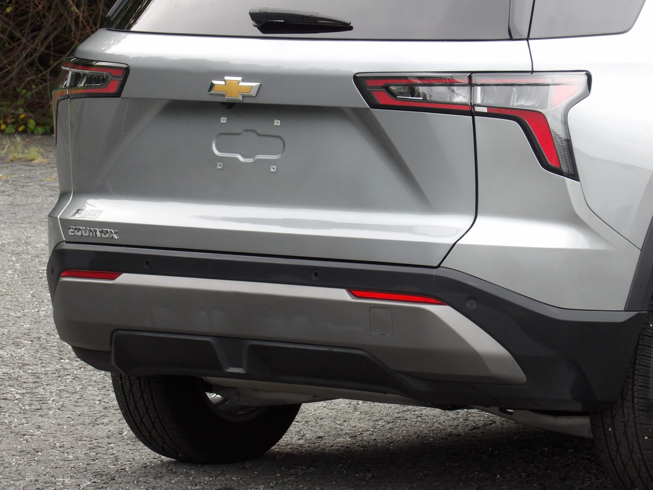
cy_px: 245
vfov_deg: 6.7
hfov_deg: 8.9
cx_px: 326
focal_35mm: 222
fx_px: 4188
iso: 179
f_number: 4.5
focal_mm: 39.8
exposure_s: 1/100
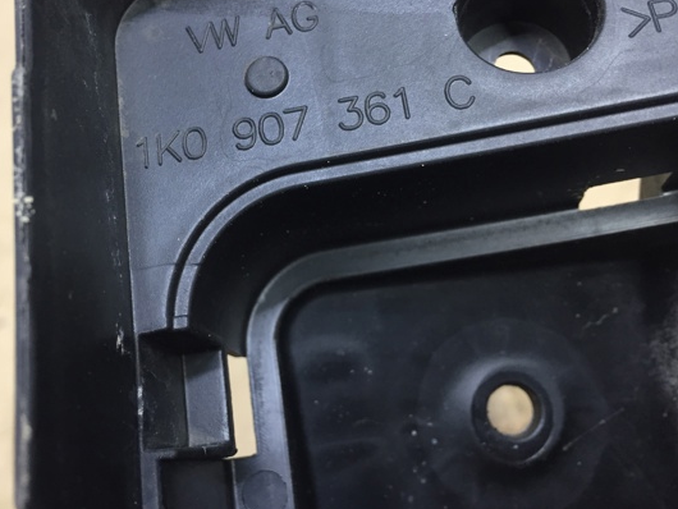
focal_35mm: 35
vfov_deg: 40.6
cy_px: 219
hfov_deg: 52.3
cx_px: 280
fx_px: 686
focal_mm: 4.15
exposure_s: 1/33
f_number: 2.2
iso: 160
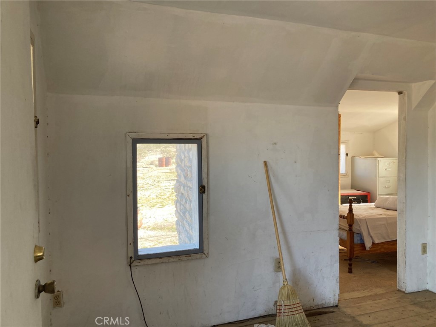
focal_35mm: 28
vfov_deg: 49.7
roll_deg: -0.4
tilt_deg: -3.1
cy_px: 164
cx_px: 218
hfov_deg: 63.4
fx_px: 353
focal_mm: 3.99
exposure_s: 1/121
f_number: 1.8
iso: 50
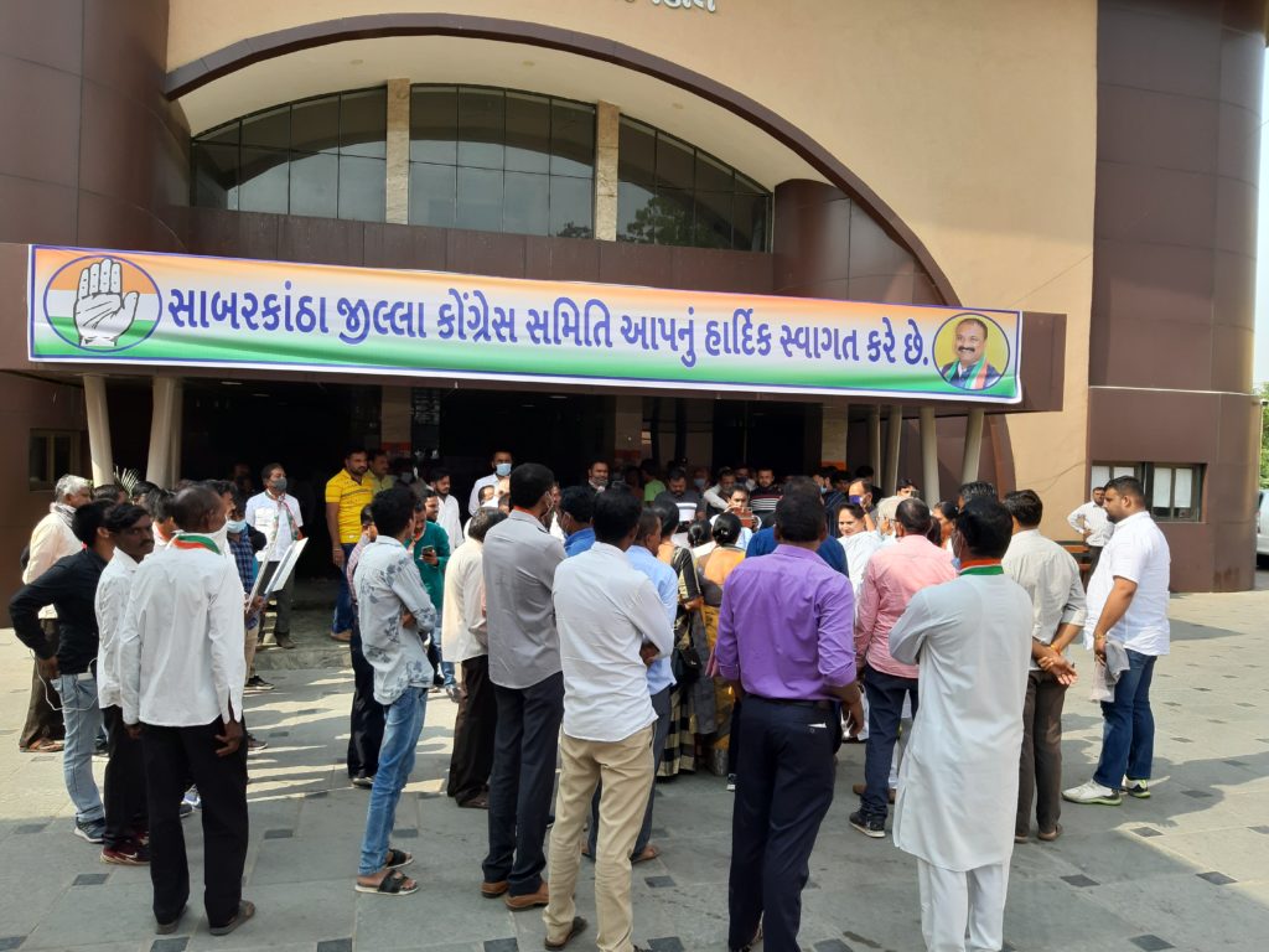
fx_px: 990
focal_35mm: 27
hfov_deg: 65.3
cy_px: 476
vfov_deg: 51.4
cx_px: 634
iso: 40
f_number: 1.7
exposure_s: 1/595
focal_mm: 3.93
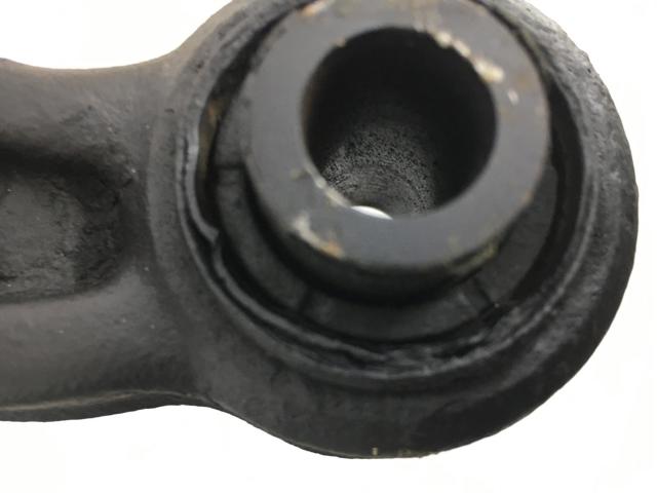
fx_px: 550
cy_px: 246
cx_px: 328
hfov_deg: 61.7
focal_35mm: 29
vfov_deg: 48.2
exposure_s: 1/33
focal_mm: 4.15
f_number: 2.2
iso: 100
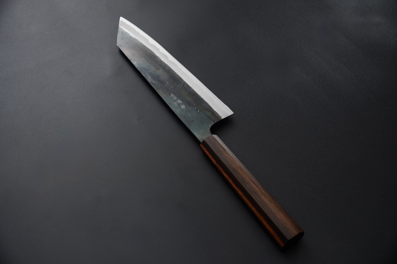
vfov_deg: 29.3
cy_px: 132
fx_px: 506
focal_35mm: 46
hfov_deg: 42.8
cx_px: 198
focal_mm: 30.6
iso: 250
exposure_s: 1/160
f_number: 5
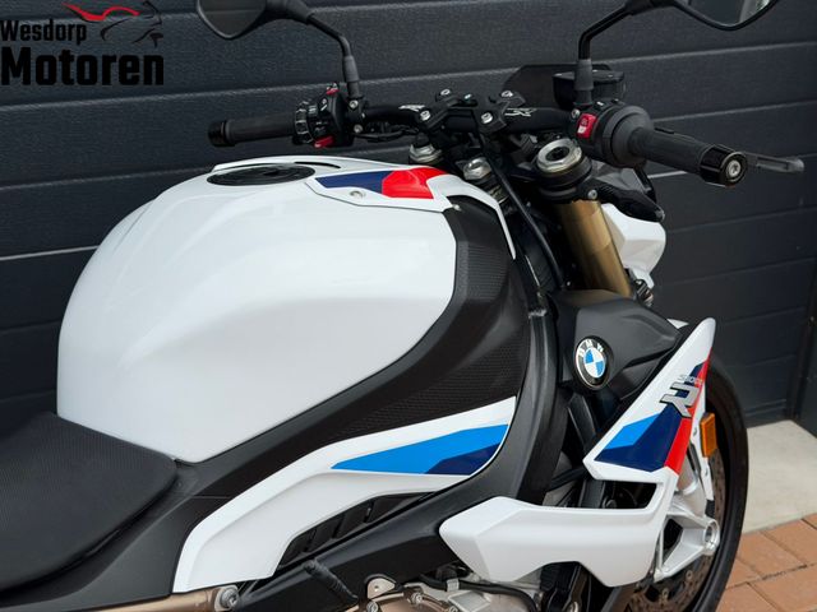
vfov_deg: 30.3
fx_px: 1133
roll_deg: -2.0
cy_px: 306
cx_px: 408
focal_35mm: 48
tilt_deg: -24.6
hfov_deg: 39.7
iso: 64
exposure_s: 1/3534
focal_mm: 6.76
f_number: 1.78
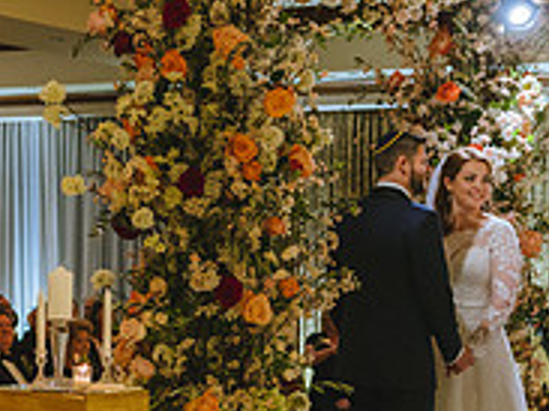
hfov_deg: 18.3
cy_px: 334
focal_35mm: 107
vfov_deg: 13.7
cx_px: 192
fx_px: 1696
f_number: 3.5
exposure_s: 1/125
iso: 800
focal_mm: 35
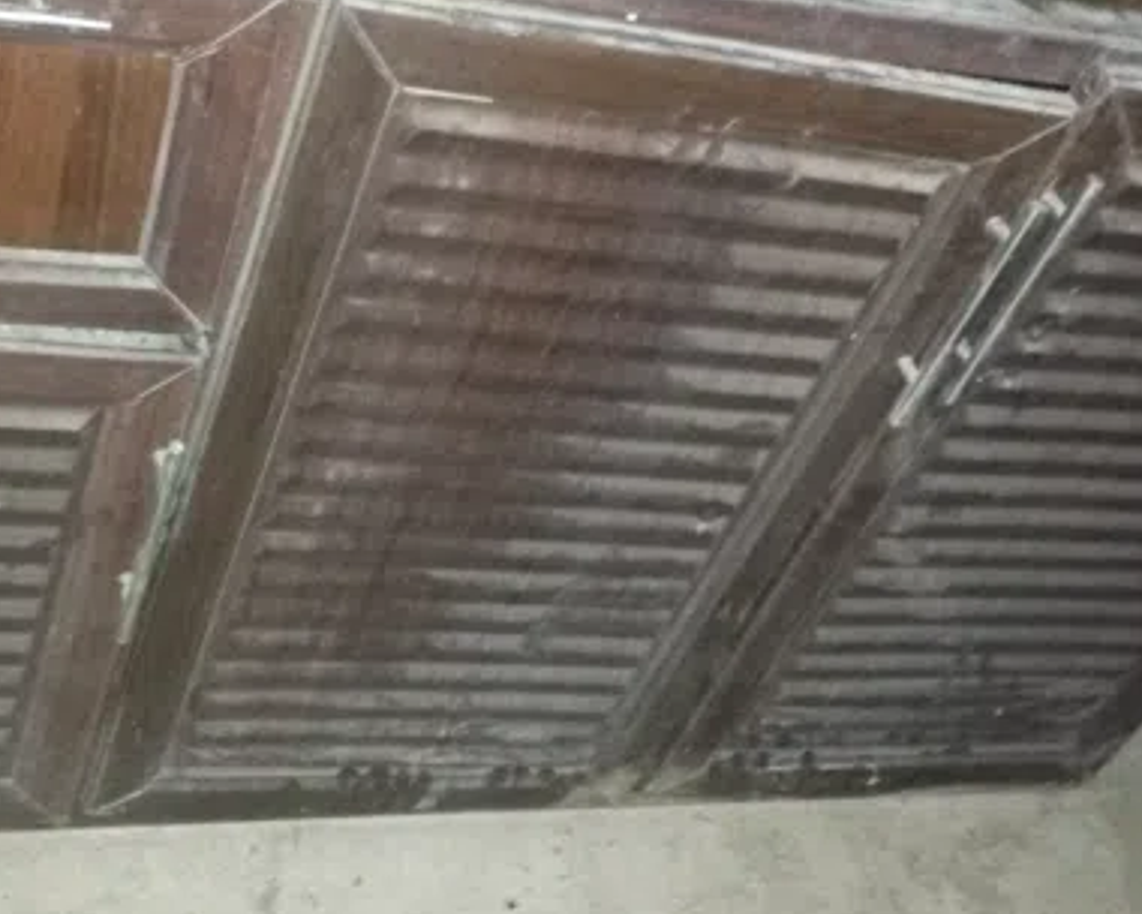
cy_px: 310
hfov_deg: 39.4
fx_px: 1555
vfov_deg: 32.5
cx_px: 313
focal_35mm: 46
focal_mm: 4.25
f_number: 1.8
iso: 2041
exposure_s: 1/16.7
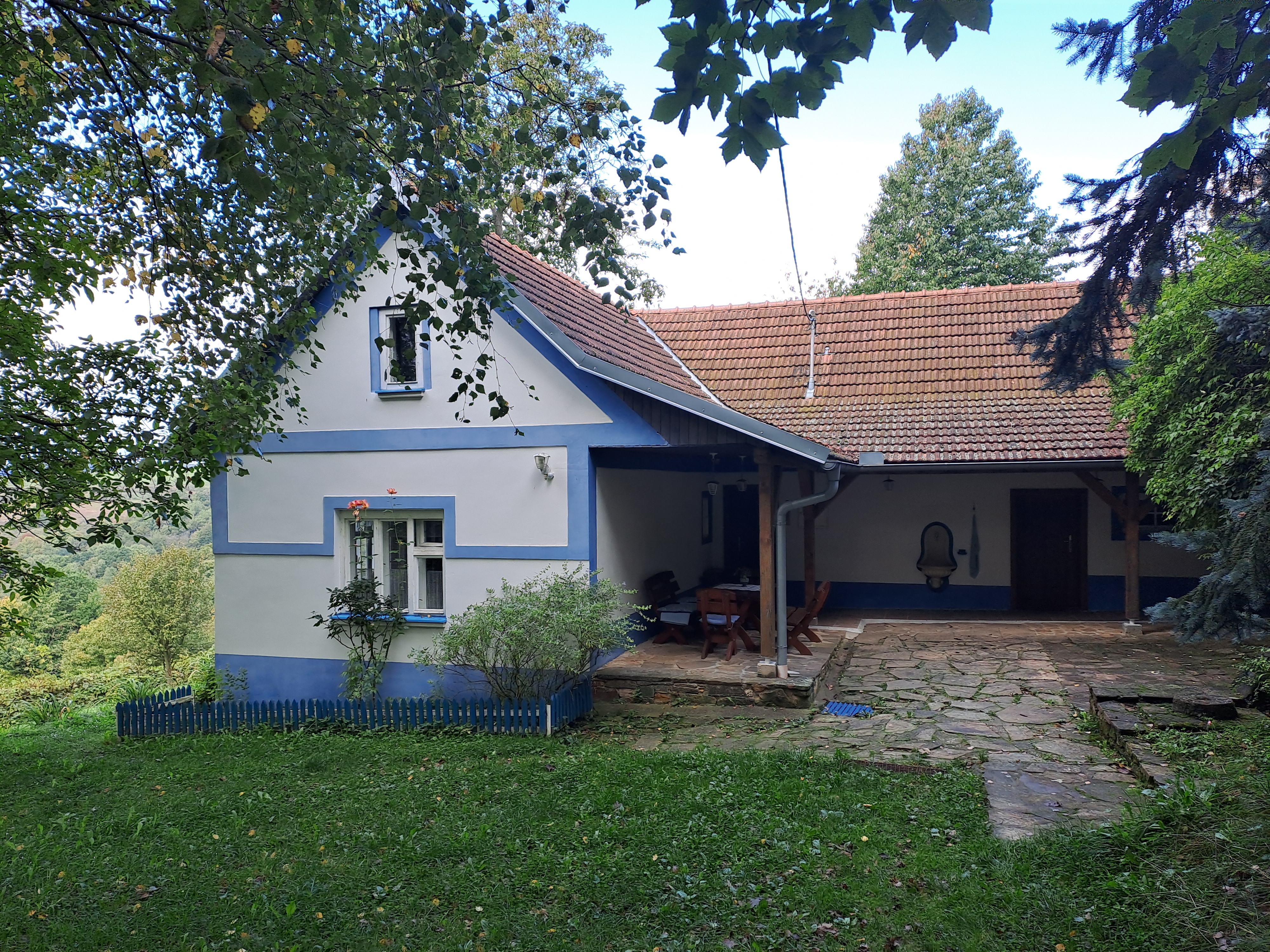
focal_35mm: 25
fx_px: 917
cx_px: 635
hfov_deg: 69.4
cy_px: 476
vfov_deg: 54.9
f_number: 1.8
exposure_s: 1/205
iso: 32
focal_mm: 4.65
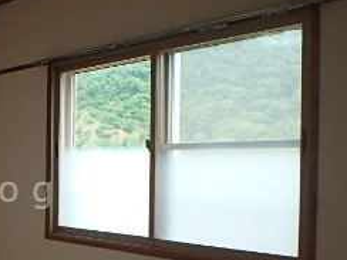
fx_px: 551
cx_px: -38
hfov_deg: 31.0
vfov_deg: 26.3
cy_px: 192
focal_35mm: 55
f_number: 3.5
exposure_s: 1/80
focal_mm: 3.7
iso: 125
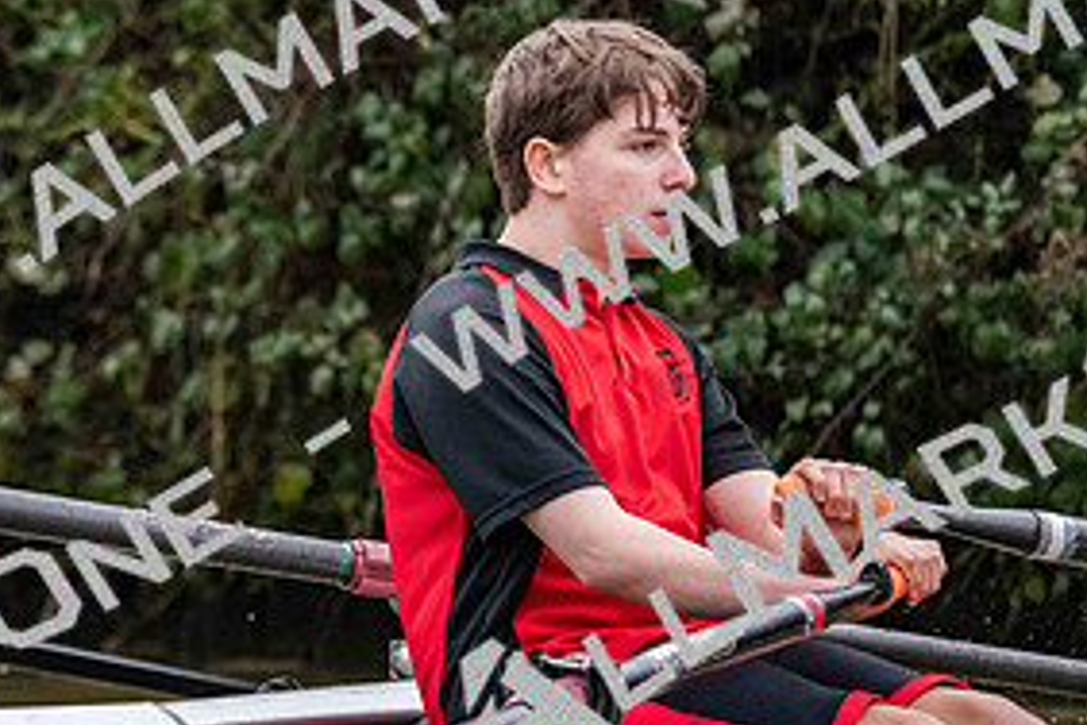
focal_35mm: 822
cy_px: 457
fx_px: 24818
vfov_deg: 1.7
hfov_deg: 2.5
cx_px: 131
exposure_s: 1/1600
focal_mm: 400
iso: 4500
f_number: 4.5
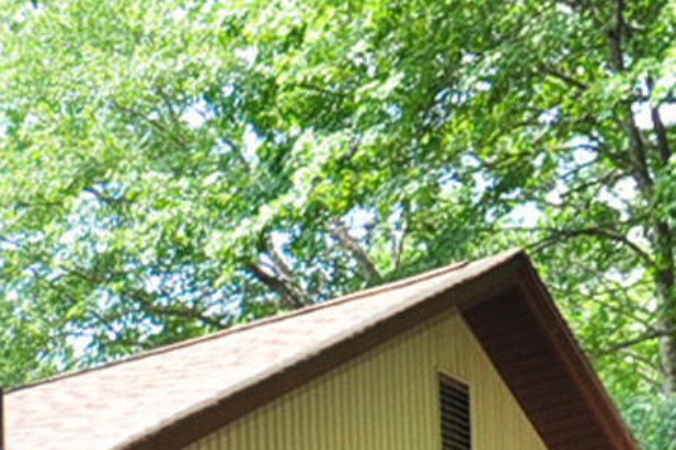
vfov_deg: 12.0
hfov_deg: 17.5
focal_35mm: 97
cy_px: 992
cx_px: -496
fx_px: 1820
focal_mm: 10
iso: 400
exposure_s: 1/80
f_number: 7.1
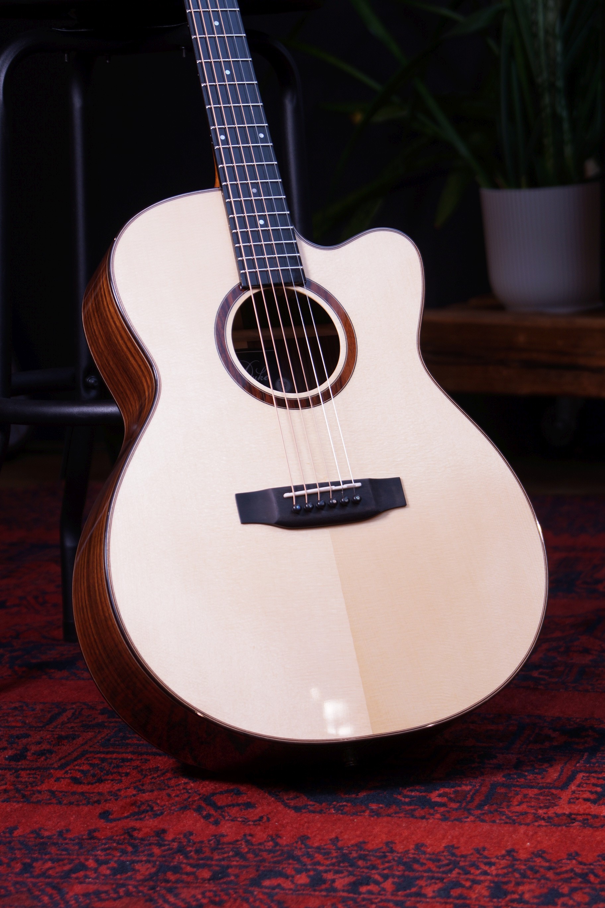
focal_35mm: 90
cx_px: 302
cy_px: 454
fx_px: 2269
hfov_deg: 15.2
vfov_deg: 22.6
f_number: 4.5
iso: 100
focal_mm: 60
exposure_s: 1/10
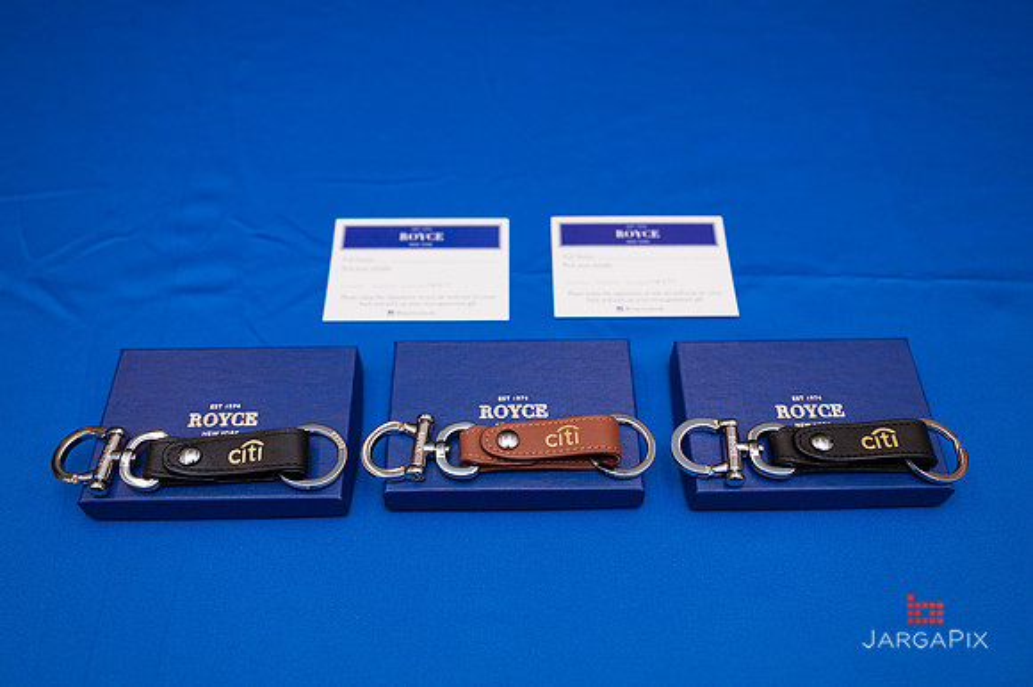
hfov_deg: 56.0
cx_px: 517
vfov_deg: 39.0
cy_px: 343
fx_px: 970
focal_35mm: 34
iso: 400
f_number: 3.5
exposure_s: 1/200
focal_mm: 32.5
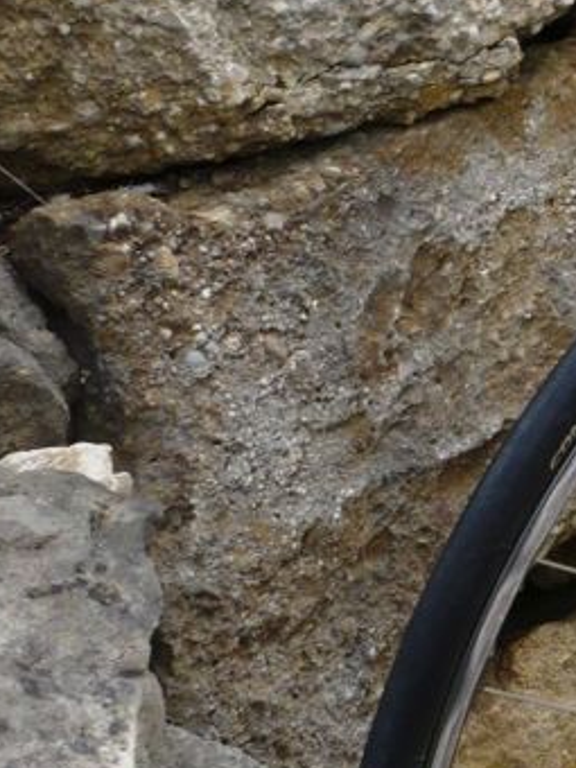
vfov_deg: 19.0
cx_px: 1109
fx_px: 2285
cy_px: 273
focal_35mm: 103
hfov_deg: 12.8
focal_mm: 5.8
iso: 100
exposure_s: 1/250
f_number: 2.8
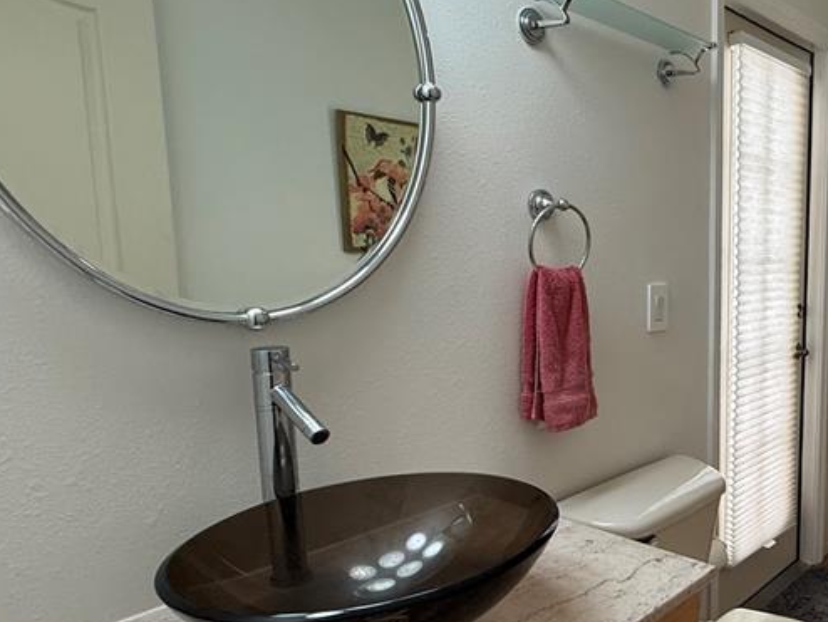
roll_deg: -1.2
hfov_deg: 53.2
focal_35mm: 29
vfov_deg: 48.2
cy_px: 339
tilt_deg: -7.5
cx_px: 759
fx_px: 694
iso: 160
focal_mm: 2.22
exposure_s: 1/60
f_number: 2.2
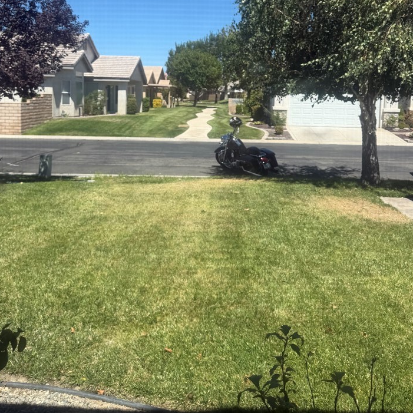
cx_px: 211
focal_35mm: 31
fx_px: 418
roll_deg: -1.8
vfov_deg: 51.2
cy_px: 127
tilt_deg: -3.3
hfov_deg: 52.5
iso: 80
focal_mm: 6.76
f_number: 1.78
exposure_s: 1/2000
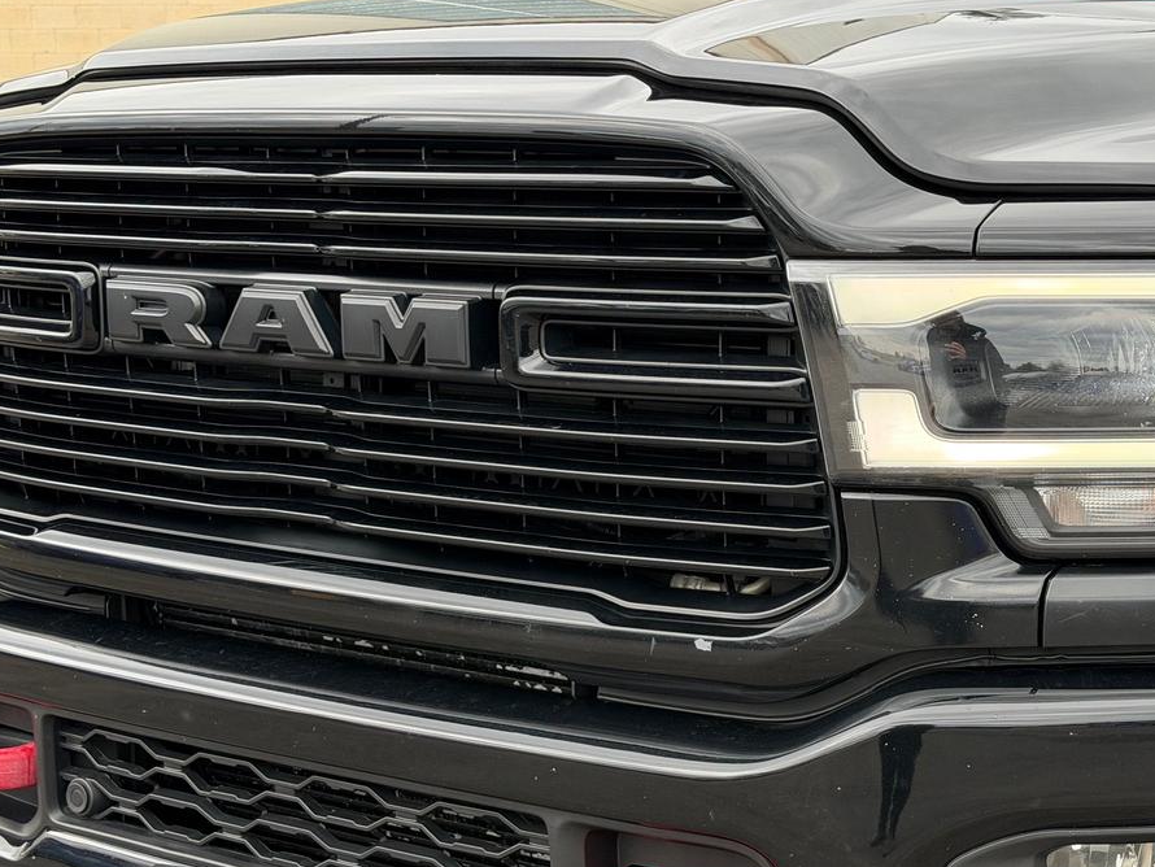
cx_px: 706
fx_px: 2303
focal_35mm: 69
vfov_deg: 21.3
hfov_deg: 28.1
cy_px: 527
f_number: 1.78
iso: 100
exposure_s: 1/587
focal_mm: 6.76
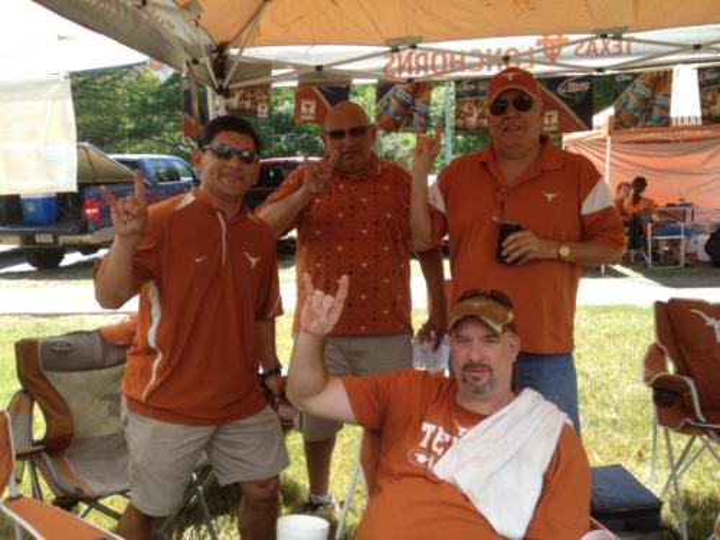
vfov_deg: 40.7
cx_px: 360
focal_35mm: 35
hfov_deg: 52.6
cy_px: 270
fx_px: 728
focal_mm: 4.28
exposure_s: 1/287
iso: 64
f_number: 2.4
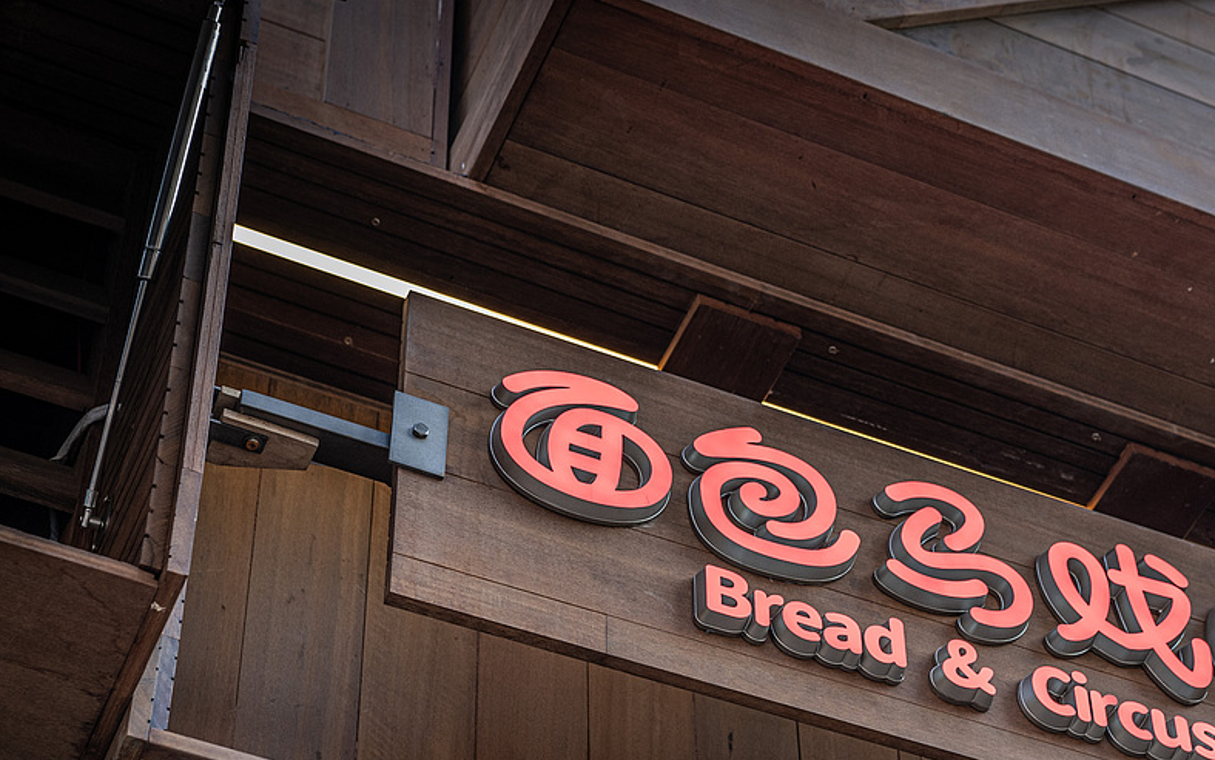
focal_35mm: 91
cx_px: 856
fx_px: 3014
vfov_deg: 14.3
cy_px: 614
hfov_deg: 22.6
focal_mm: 55
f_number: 4.5
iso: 800
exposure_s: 1/320
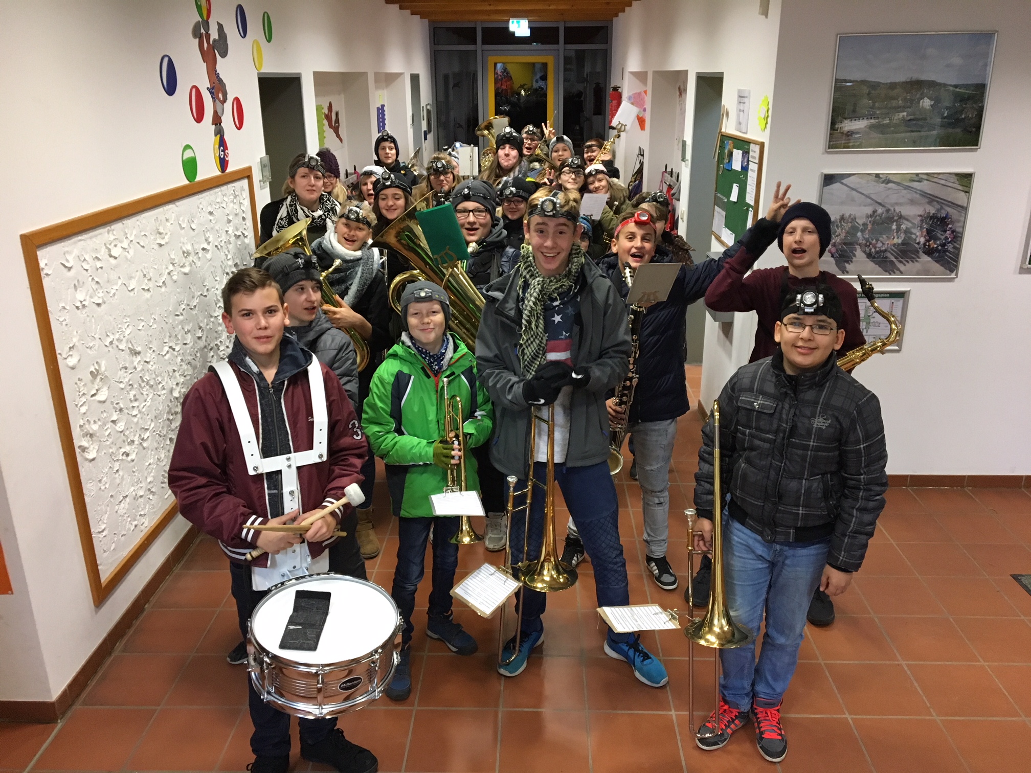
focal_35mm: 29
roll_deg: +0.0
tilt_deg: -19.5
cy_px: 386
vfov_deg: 48.2
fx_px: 864
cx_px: 516
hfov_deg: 61.7
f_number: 2.2
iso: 200
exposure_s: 1/33
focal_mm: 4.15
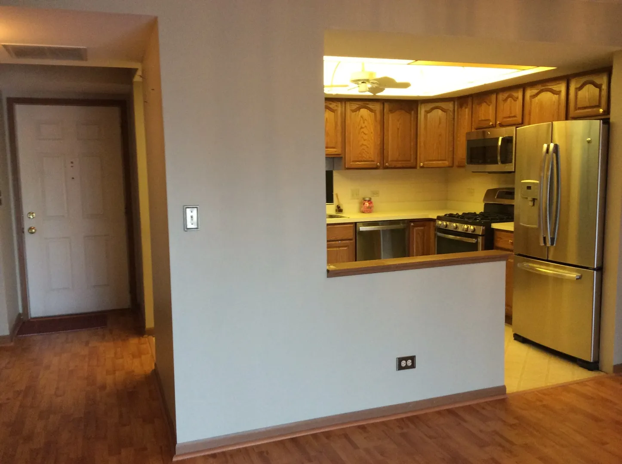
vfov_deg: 44.1
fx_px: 574
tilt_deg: -9.0
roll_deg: +0.3
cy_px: 232
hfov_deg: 56.9
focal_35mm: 32
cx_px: 311
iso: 160
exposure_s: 1/24
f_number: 2.4
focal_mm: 3.3
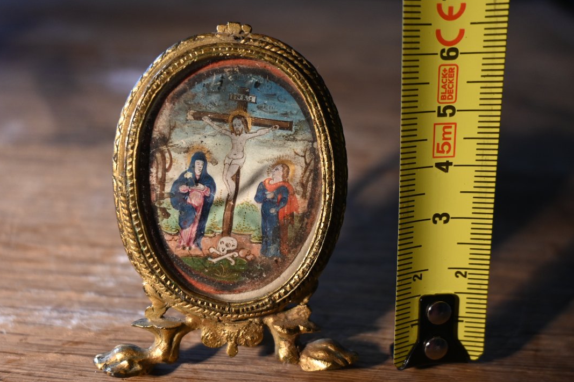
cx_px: 256
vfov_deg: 36.6
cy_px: 208
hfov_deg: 52.7
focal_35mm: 36
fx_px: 578
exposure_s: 1/160
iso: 400
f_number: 4
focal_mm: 21.5
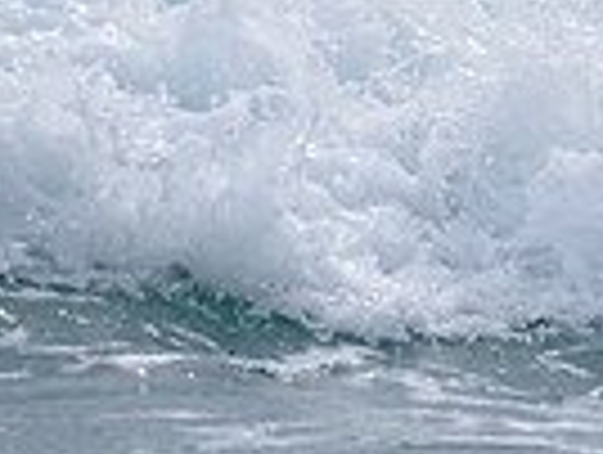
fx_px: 44500
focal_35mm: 2550
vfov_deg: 0.6
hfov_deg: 0.8
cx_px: 750
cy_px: -346
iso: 125
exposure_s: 1/2000
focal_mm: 500
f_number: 5.6
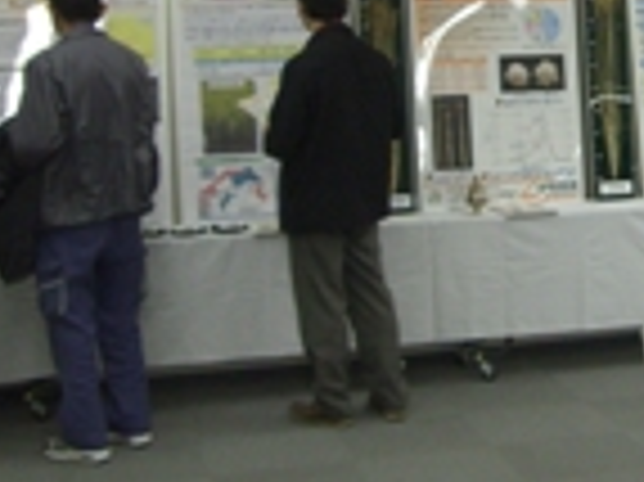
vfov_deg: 15.8
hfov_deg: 20.2
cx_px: 743
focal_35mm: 92
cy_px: 20
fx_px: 1710
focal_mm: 6.2
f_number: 2.7
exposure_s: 1/80
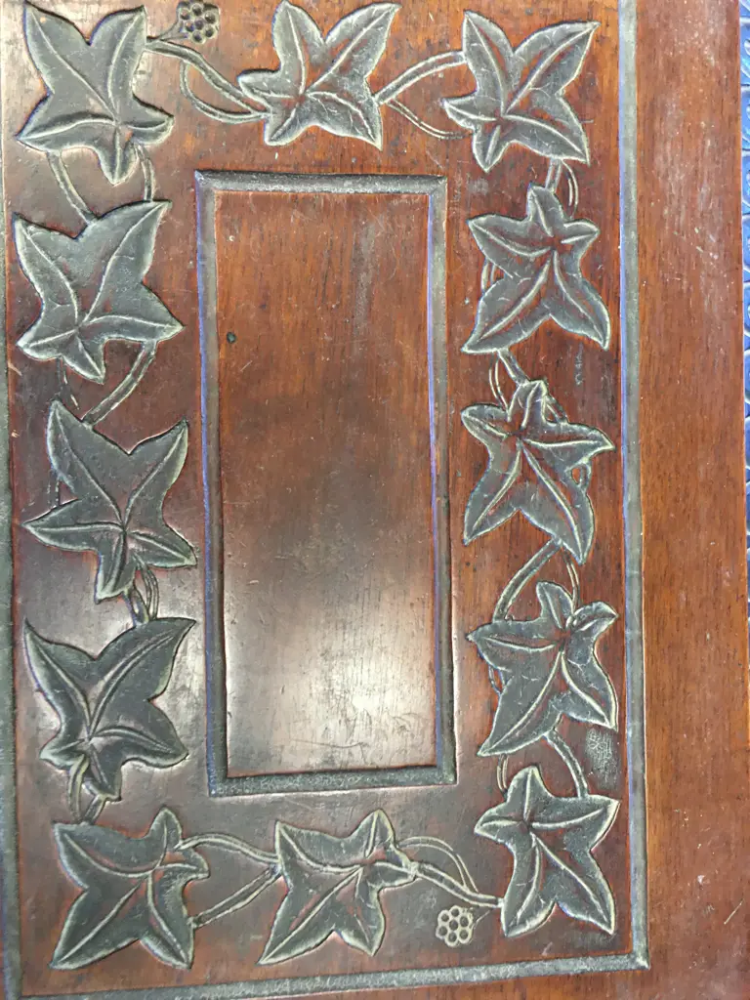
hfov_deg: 48.2
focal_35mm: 29
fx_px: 838
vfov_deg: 61.7
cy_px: 500
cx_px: 375
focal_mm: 4.15
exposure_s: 1/10
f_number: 2.2
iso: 100
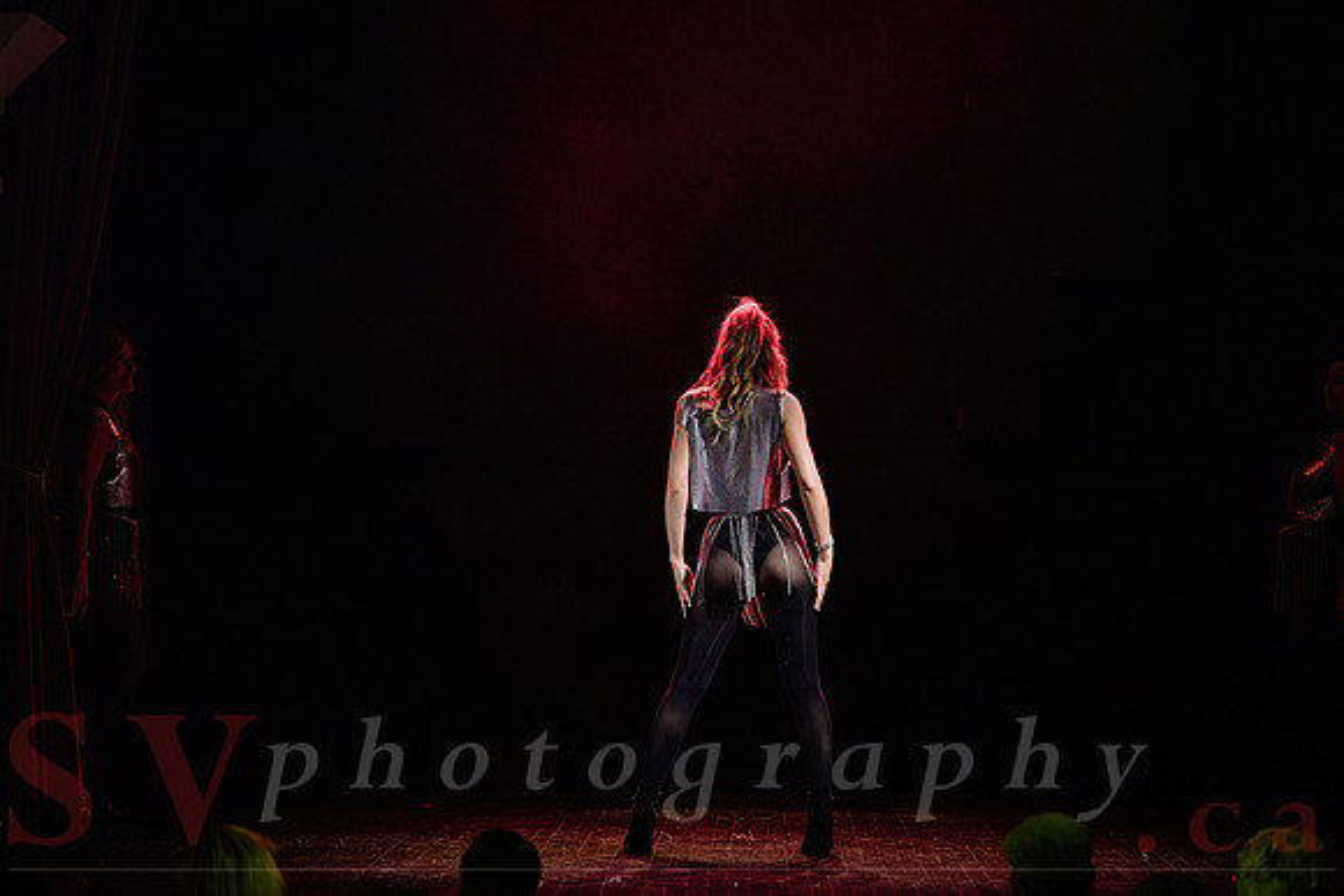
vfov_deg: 10.4
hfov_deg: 15.5
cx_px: 640
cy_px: 430
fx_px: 4923
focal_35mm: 132
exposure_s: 1/250
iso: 1600
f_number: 2.8
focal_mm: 125
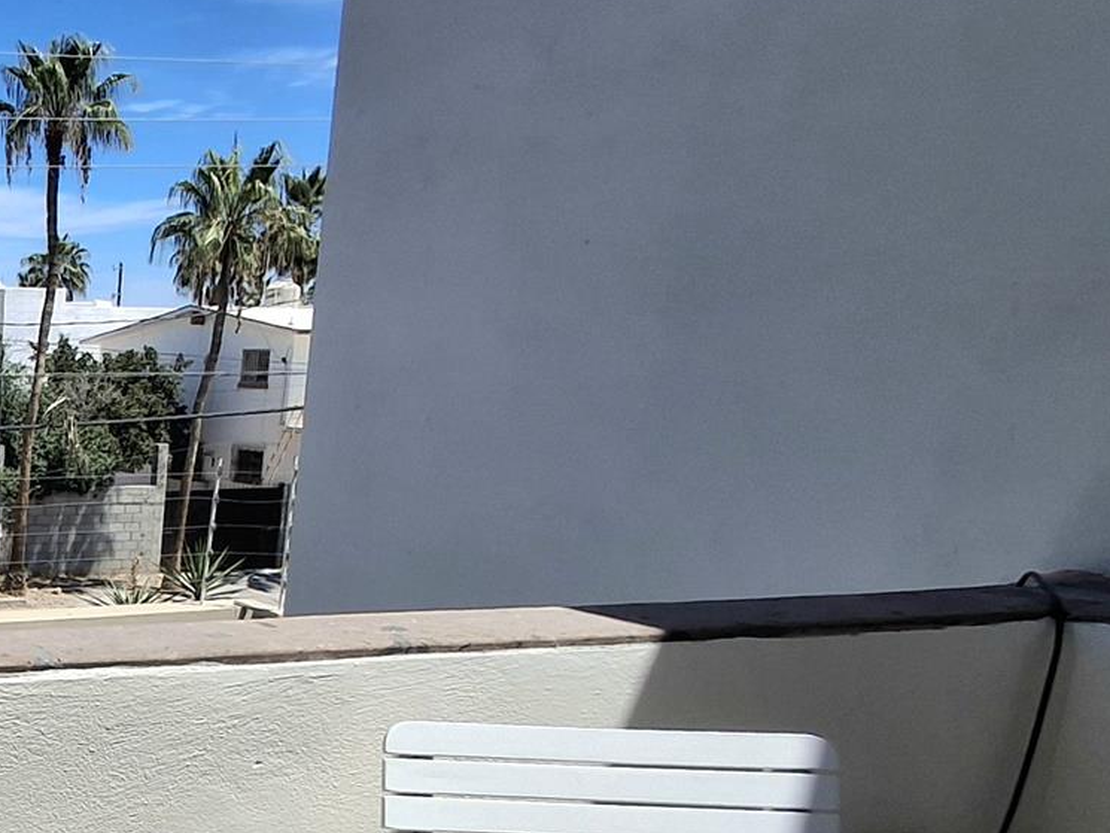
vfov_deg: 31.4
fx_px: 1411
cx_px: -280
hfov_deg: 33.3
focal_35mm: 44
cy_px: 742
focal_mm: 1.64
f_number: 2.2
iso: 40
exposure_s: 1/2500
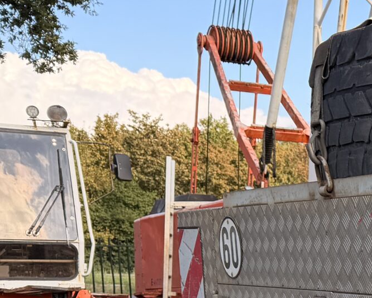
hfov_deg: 17.9
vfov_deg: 16.0
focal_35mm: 90
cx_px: 625
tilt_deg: -5.4
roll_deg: +2.2
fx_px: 991
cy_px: 417
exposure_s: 1/1618
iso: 100
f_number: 1.78
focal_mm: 6.76
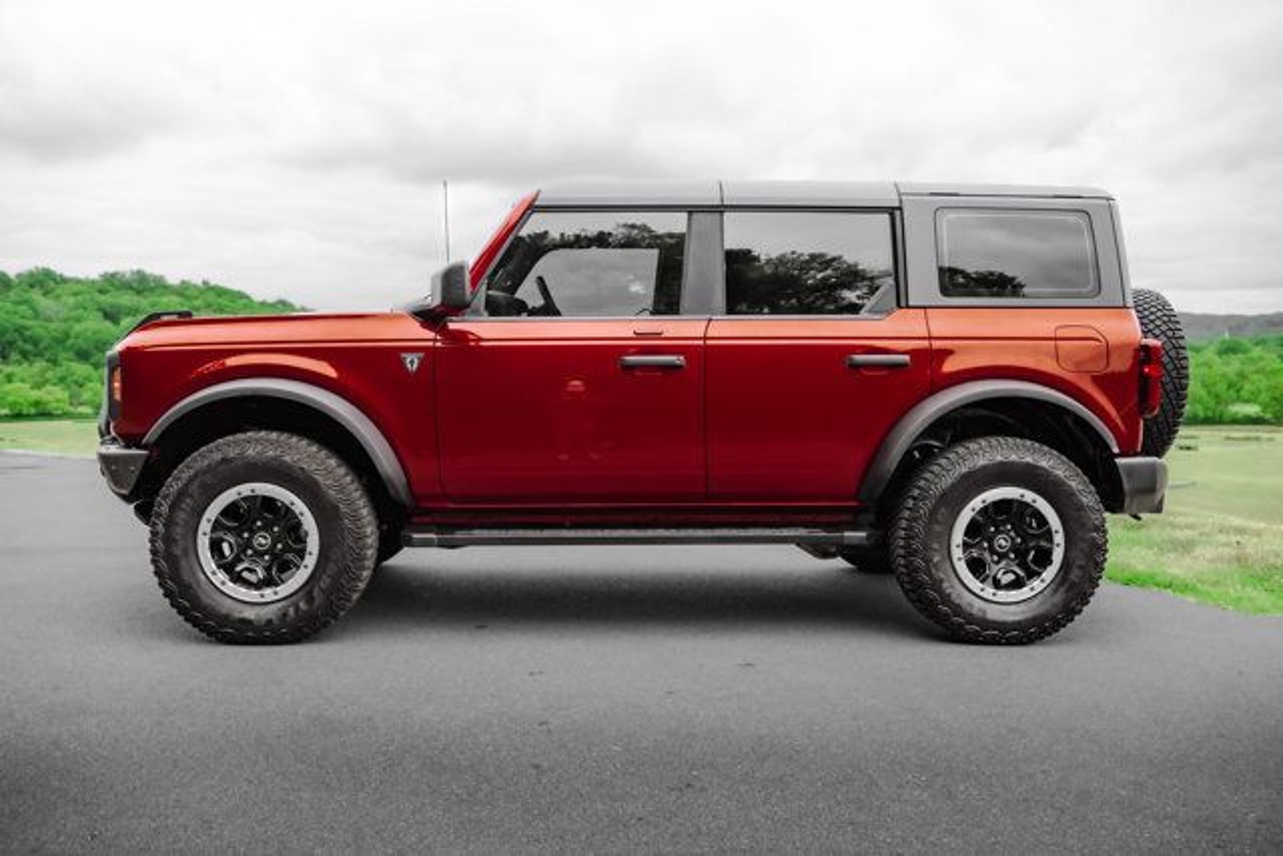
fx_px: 1212
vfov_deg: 38.9
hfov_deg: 55.8
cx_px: 642
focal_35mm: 34
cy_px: 428
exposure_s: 1/640
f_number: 4.5
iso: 640
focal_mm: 34
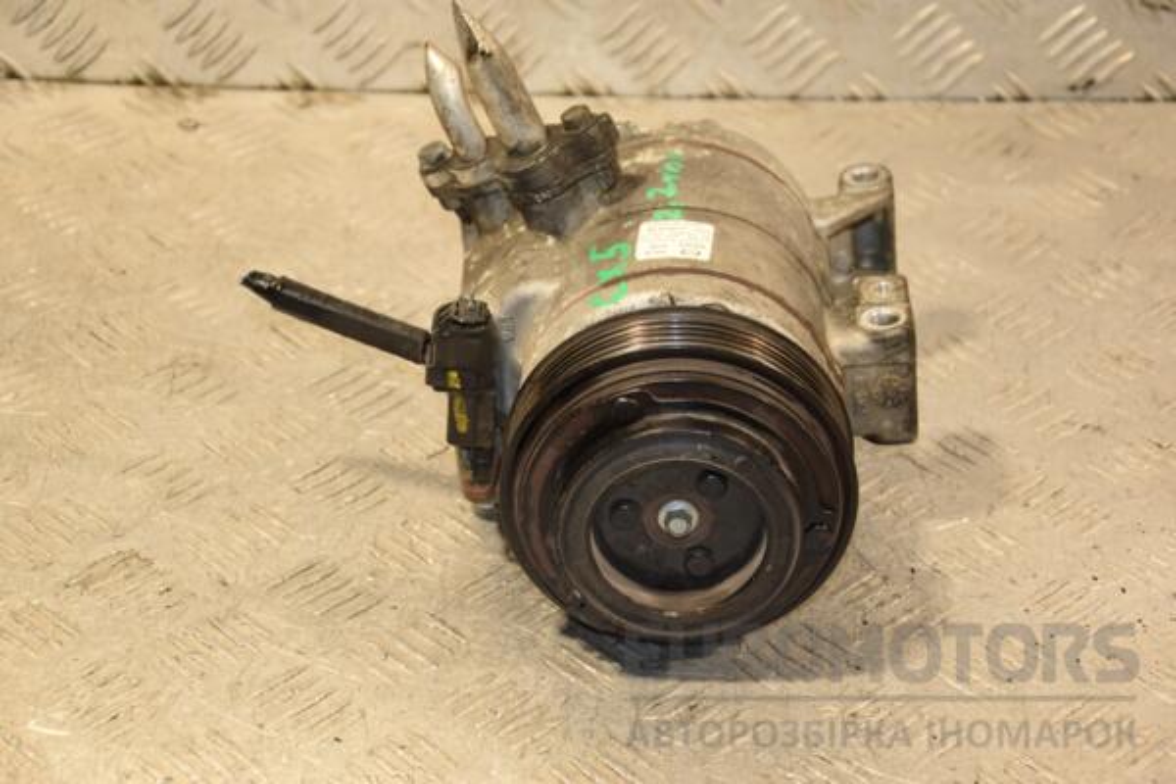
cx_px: 588
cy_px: 392
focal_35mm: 93
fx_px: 3038
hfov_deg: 21.9
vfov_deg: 14.7
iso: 800
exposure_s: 1/125
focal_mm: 62
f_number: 5.3
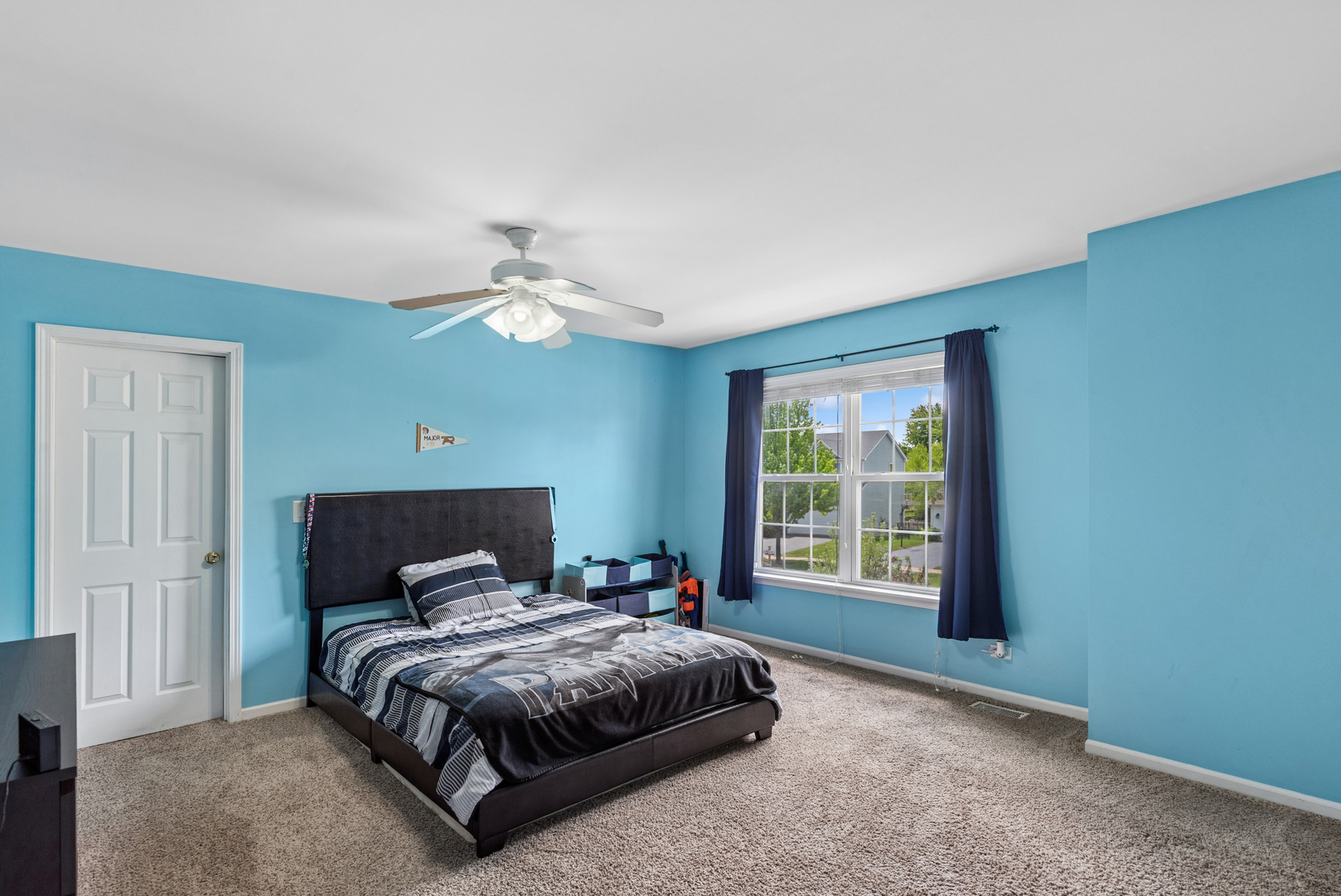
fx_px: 633
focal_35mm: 17
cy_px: 448
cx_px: 670
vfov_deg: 70.5
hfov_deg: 93.3
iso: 200
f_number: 11
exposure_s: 1/25
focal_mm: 17
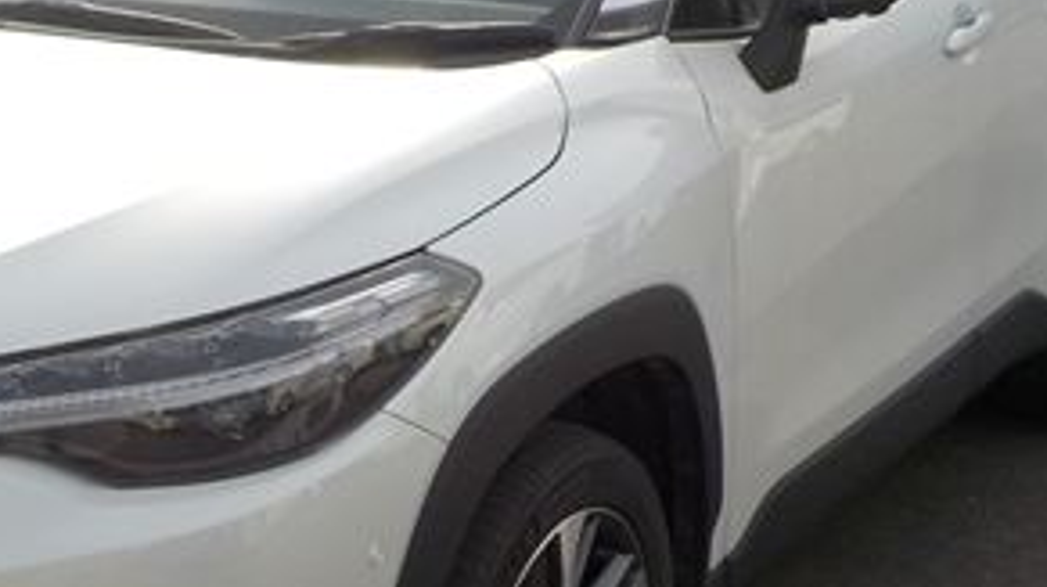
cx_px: 209
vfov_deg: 16.7
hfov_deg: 28.7
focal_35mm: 72
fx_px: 1997
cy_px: 382
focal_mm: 4.1
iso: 125
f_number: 3.3
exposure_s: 1/800
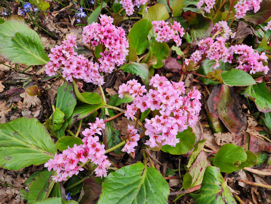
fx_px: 180
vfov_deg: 58.9
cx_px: 136
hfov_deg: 73.9
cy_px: 102
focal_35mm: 23
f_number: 1.8
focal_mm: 6.4
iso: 12
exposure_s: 1/180
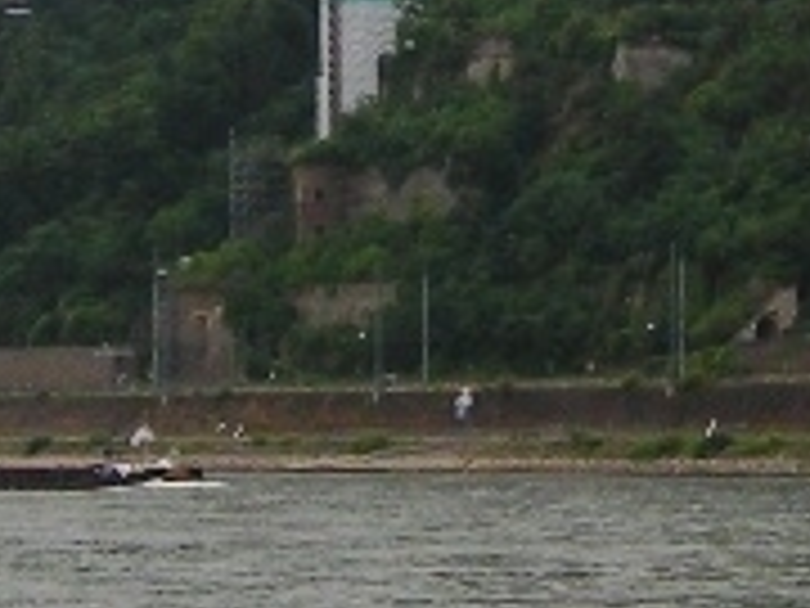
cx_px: 513
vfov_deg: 5.8
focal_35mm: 254
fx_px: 5943
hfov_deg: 7.8
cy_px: -203
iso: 64
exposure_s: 1/160
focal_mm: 6.3
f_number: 6.4
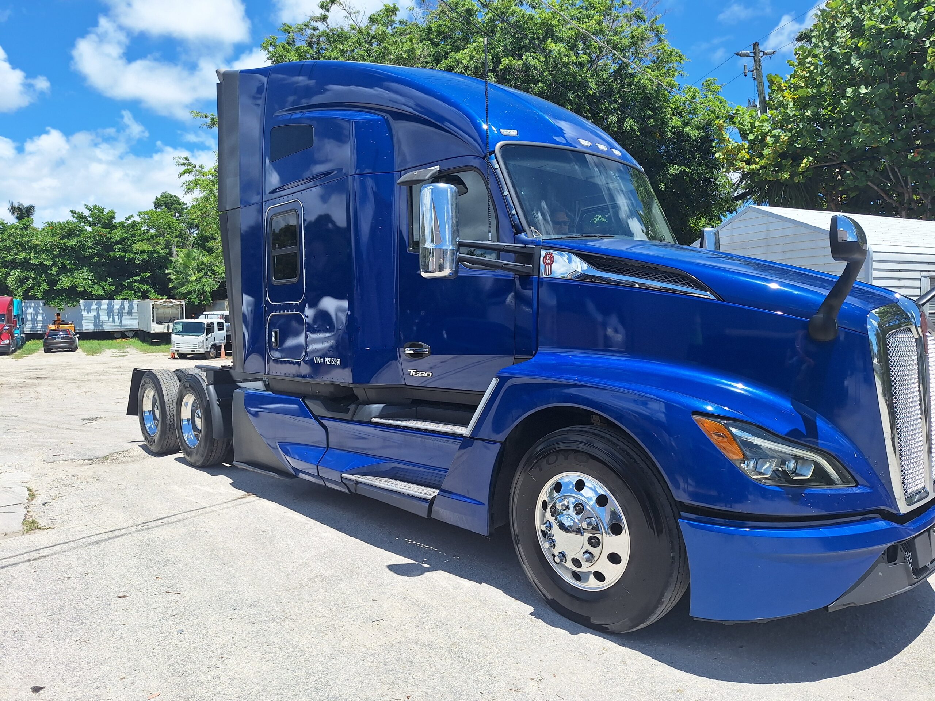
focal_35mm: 23
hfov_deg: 73.9
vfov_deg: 58.9
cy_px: 350
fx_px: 621
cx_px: 468
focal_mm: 5.54
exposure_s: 1/2667
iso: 40
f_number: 1.8
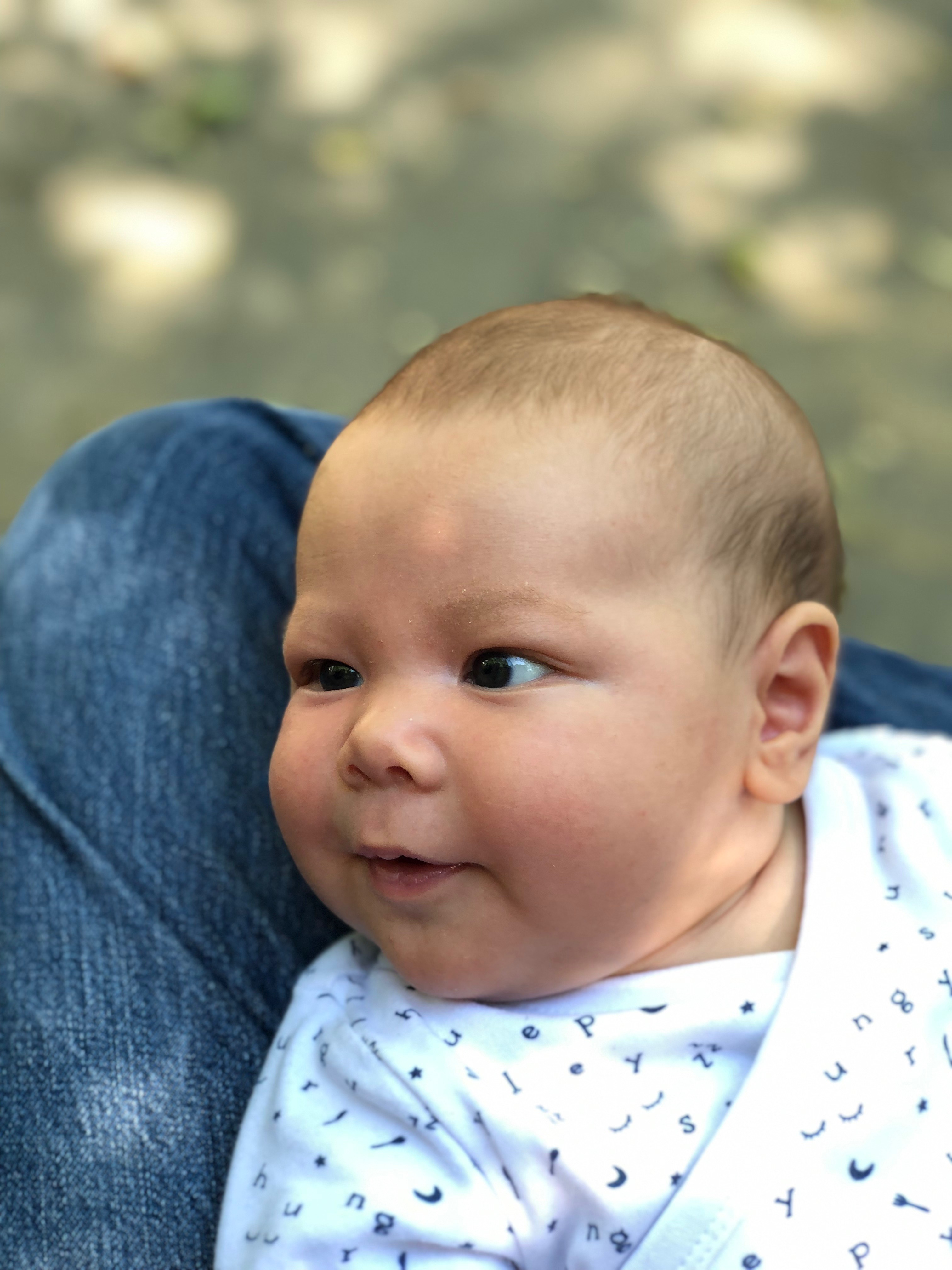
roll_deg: -4.2
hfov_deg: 28.0
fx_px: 1907
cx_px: 476
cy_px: 635
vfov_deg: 36.8
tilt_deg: -43.1
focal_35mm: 52
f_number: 2.4
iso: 25
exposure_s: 1/60
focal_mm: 6
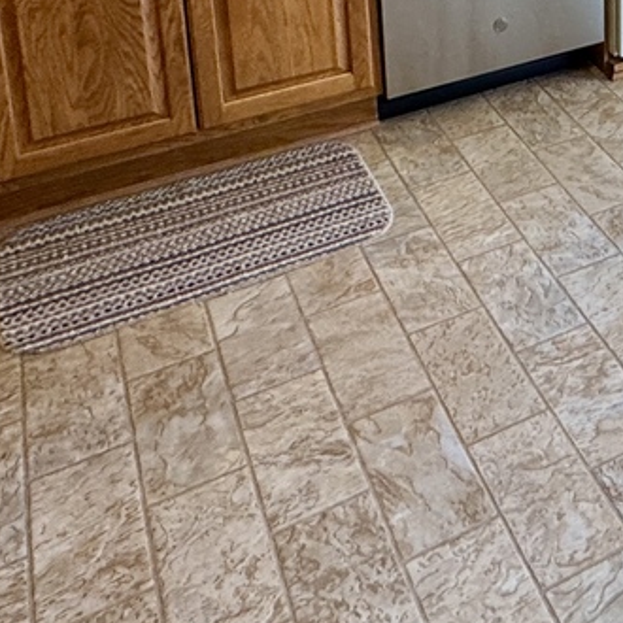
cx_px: 700
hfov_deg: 28.5
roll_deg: +0.1
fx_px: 1100
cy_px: -210
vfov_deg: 26.3
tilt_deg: -12.6
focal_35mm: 54
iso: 100
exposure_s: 1/120
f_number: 2.2
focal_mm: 2.22
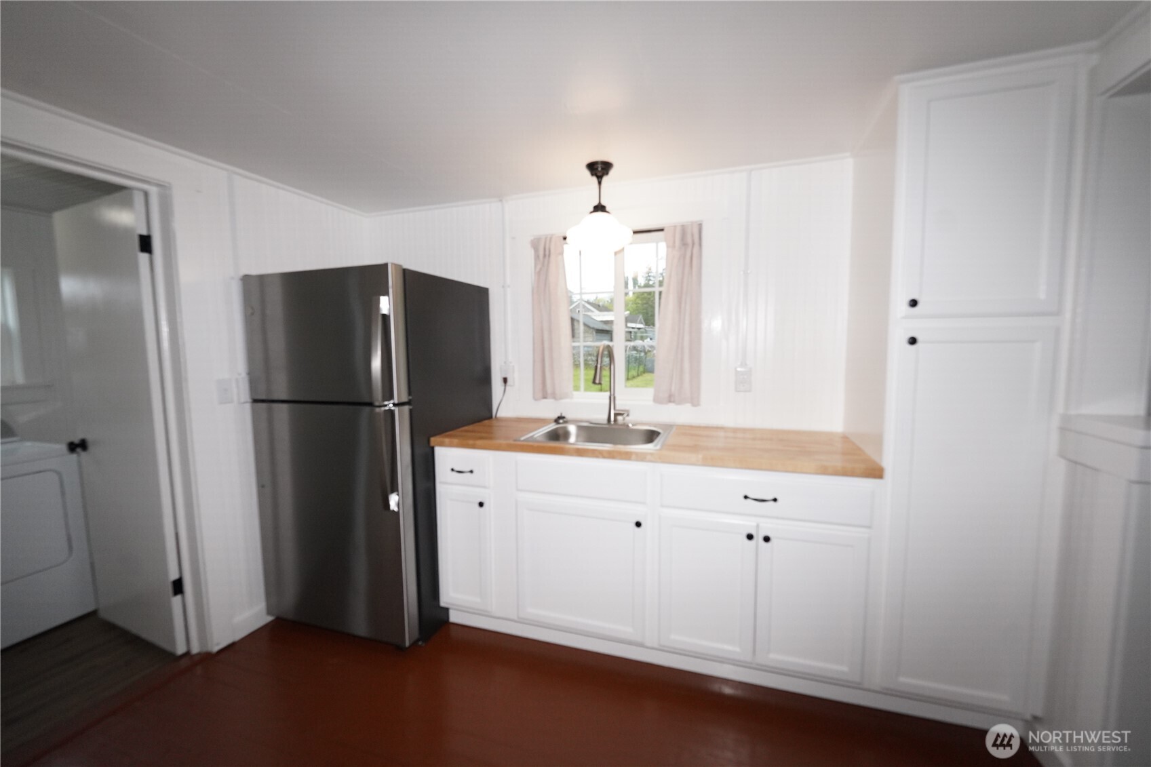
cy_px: 384
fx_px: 448
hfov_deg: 104.3
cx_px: 576
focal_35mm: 14
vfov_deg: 81.2
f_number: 4
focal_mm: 14
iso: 3200
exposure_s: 1/4000
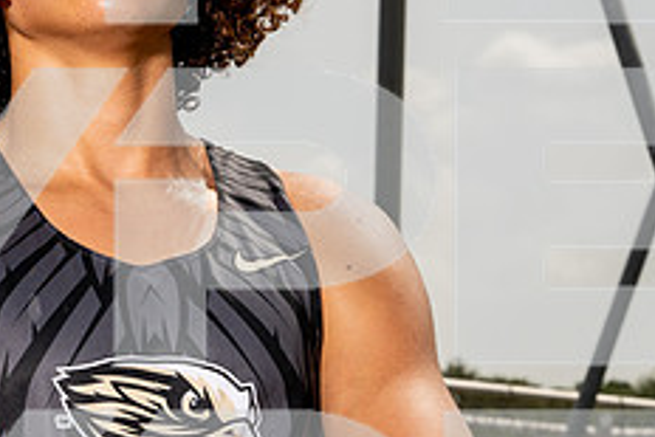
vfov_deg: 8.6
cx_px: 59
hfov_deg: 12.7
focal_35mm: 160
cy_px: 218
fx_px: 2913
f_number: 10
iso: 100
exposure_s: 1/320
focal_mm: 64
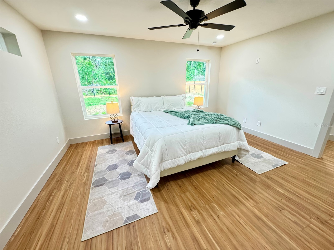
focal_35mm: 14
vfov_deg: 85.7
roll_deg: +1.3
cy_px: 125
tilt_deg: -17.3
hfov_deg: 102.1
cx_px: 167
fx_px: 135
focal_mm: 2.22
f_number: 2.2
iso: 320
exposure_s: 1/60
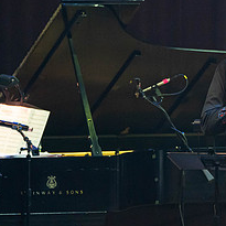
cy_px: 140
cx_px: 293
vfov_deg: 2.2
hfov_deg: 2.2
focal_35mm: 796
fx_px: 5880
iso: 2500
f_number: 5.6
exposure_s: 1/250
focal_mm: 268
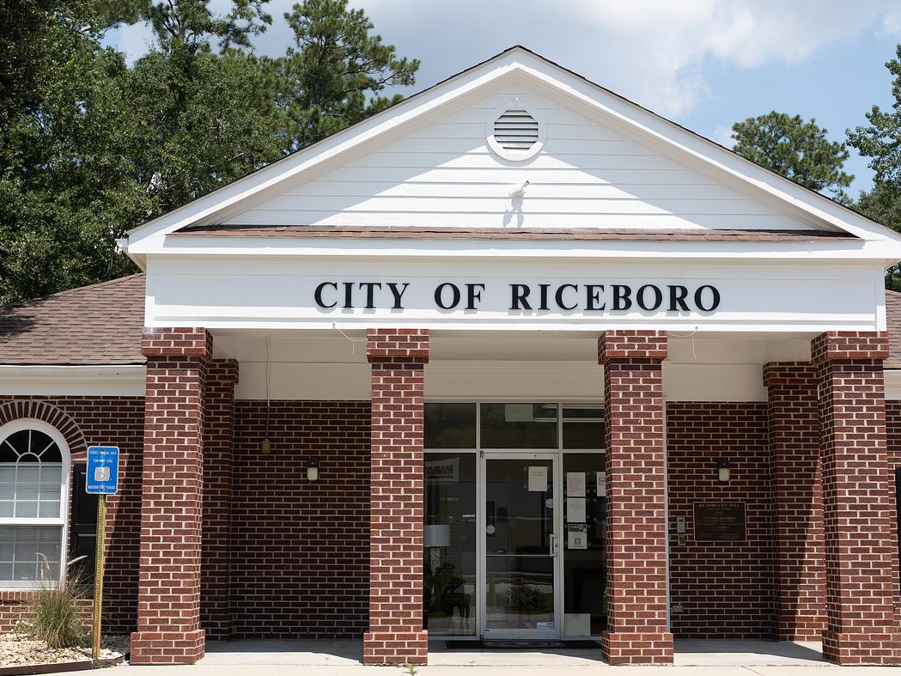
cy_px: 333
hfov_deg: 34.9
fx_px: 1432
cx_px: 456
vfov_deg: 26.6
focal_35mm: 55
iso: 100
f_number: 5
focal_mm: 50
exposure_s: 1/500
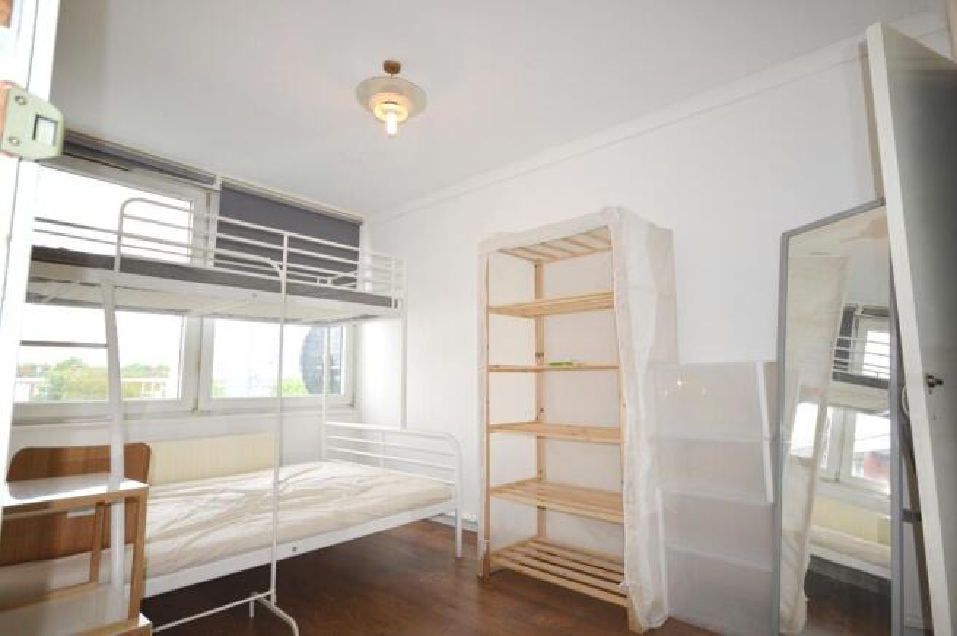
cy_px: 318
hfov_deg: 85.5
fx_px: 518
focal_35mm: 20
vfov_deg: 63.1
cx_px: 478
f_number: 4.5
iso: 400
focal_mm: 13
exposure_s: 1/100
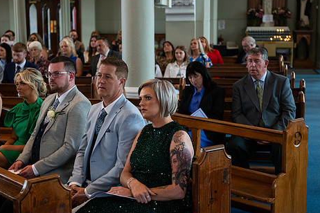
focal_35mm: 69
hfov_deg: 29.2
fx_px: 613
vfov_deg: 19.7
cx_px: 148
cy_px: 102
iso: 800
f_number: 3.5
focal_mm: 55
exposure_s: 1/160
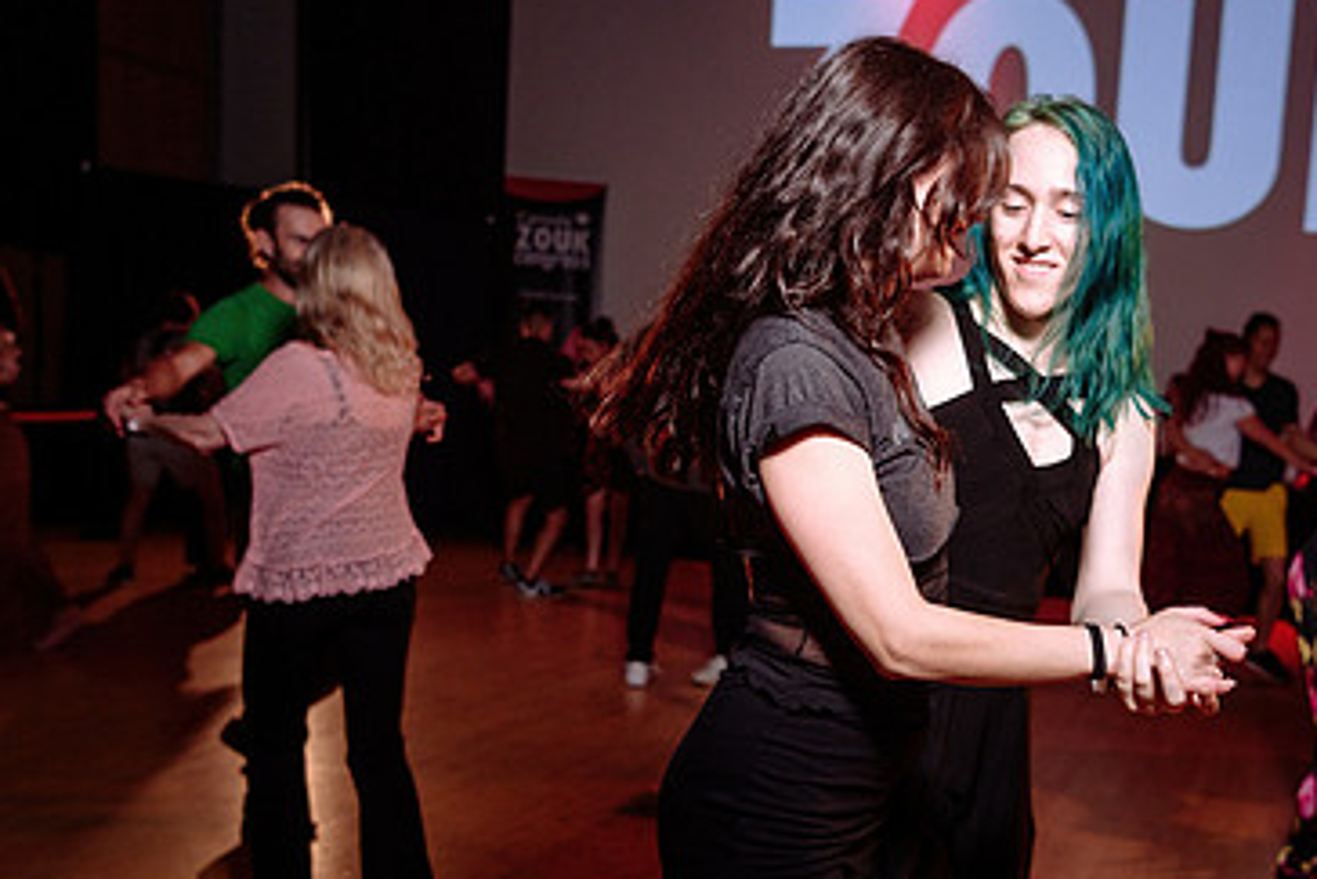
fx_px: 1500
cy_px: 562
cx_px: 868
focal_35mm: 41
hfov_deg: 46.7
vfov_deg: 32.5
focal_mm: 24
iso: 800
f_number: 2.8
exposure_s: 1/60
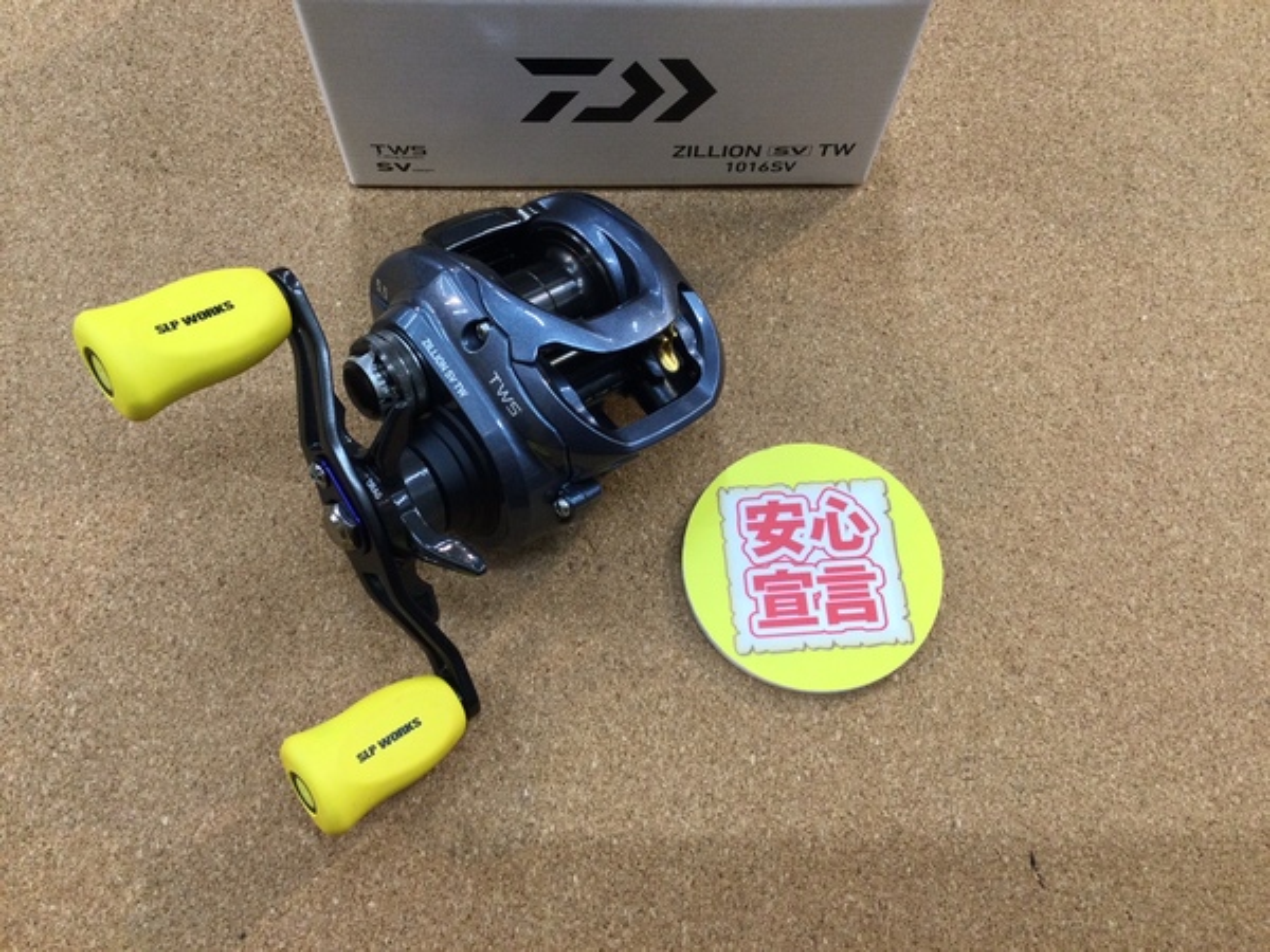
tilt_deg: -68.6
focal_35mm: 31
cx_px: 635
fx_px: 1137
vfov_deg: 45.4
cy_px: 476
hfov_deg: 58.4
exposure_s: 1/30
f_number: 2.4
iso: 32
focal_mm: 3.3
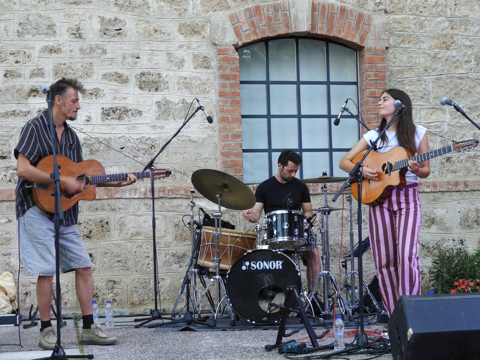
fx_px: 971
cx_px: 240
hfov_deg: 27.8
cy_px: 180
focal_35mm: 70
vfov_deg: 21.0
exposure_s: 1/30
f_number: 4.5
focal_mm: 12.5
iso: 110
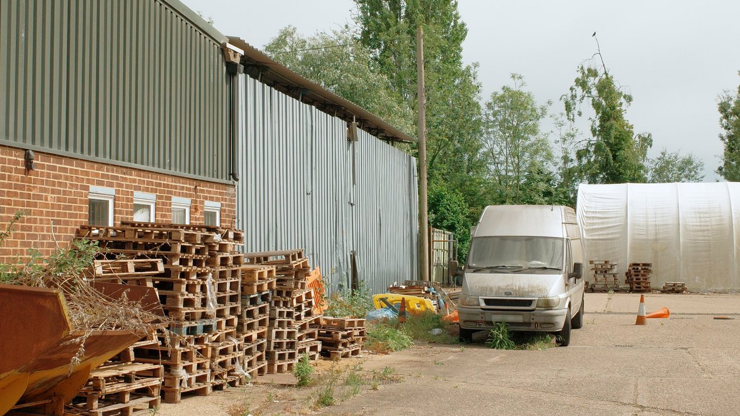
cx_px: 371
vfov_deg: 22.6
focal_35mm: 53
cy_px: 223
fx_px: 1040
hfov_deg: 39.2
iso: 200
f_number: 5.6
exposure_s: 1/1000
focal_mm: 18.3
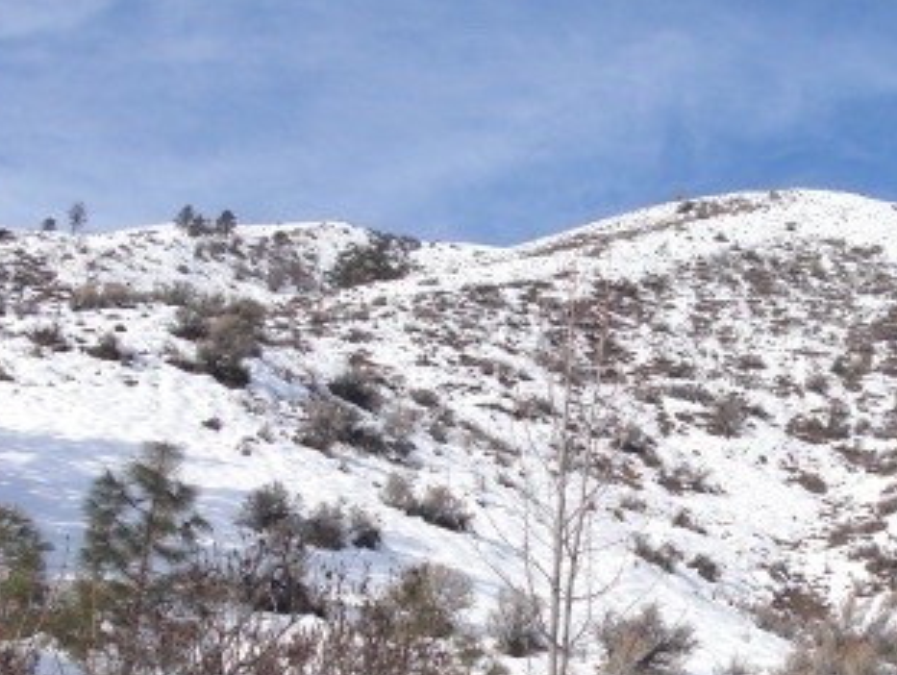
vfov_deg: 19.7
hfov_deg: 25.8
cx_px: 741
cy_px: 571
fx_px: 1920
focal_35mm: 74
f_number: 7.9
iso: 50
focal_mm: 6.3
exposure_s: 1/160
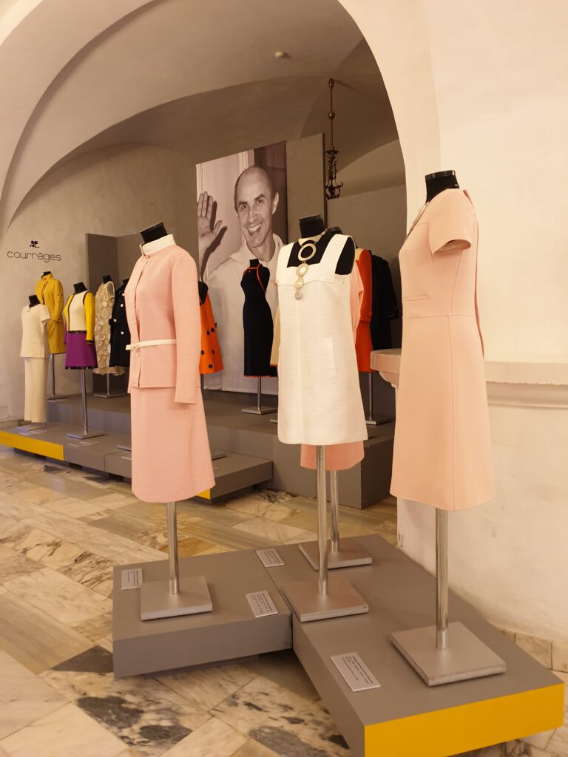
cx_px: 284
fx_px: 569
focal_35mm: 26
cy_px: 378
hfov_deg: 53.1
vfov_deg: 67.3
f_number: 1.5
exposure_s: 1/50
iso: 250
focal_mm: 4.3
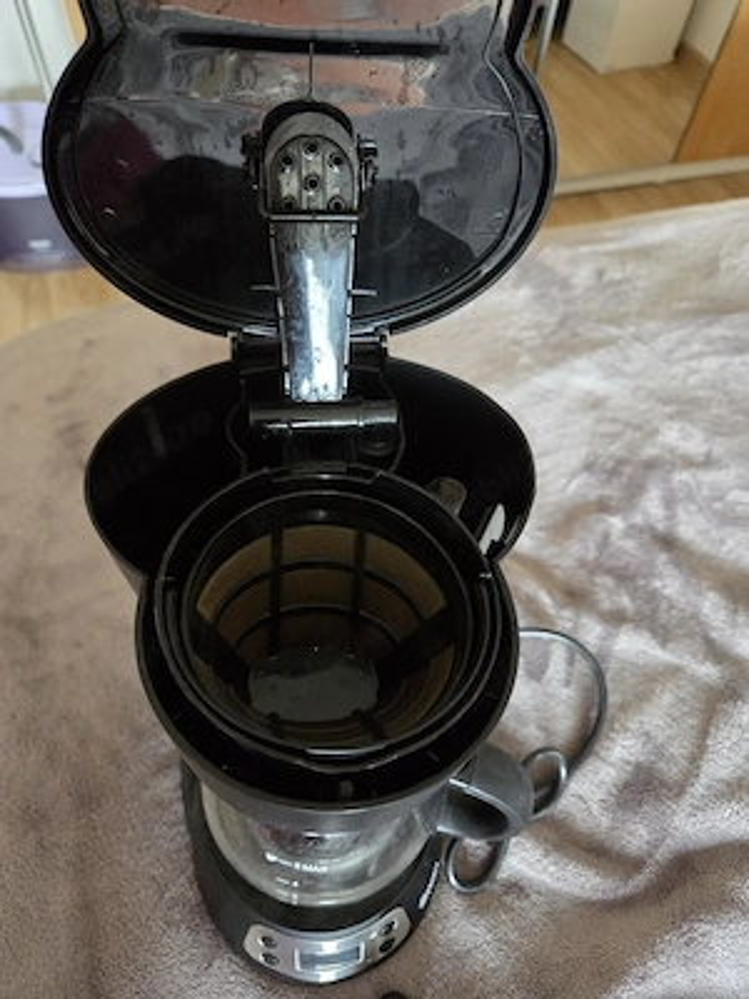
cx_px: 374
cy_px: 500
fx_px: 664
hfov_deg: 58.9
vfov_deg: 73.9
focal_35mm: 23
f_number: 1.8
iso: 2500
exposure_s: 1/120
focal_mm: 5.4
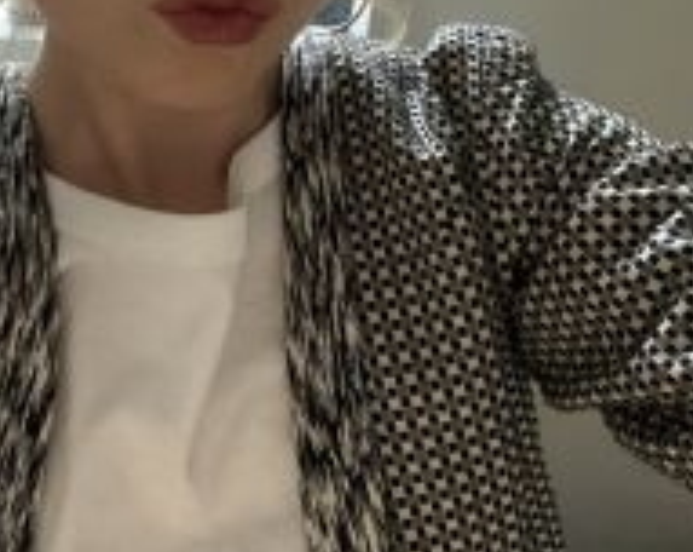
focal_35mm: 53
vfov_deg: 27.6
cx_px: 138
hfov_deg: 34.3
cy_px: 71
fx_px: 1085
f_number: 2.2
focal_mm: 2.71
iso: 1600
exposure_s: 1/15
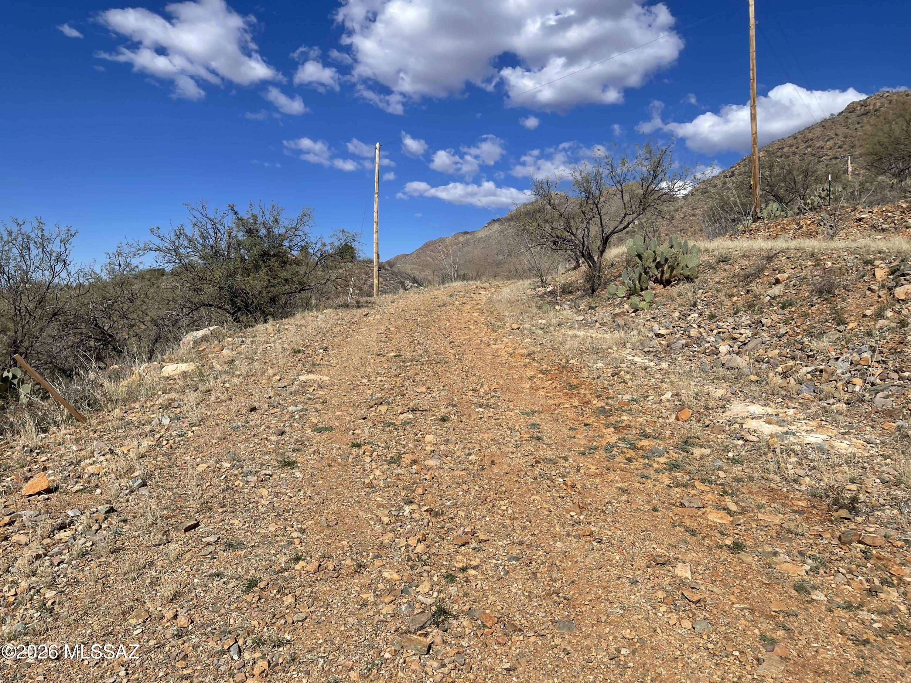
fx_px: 658
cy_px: 342
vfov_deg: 54.9
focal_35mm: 25
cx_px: 456
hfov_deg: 69.4
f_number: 1.6
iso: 32
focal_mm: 5.1
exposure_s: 1/6579
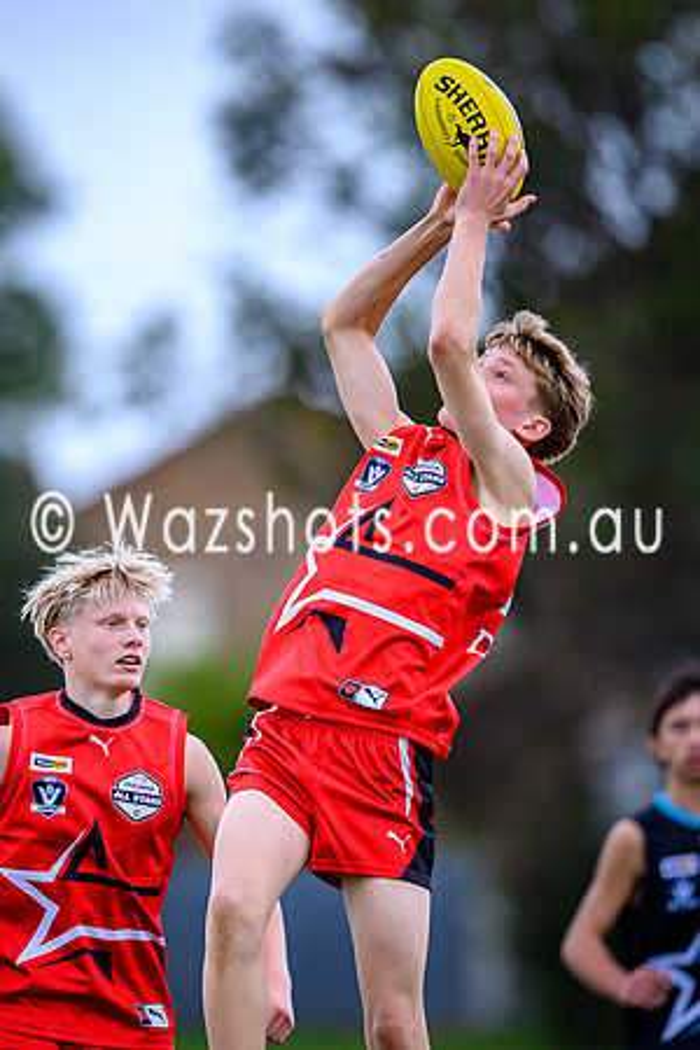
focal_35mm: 808
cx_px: 187
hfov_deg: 1.7
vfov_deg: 2.6
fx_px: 23568
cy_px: 494
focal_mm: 500
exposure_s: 1/1250
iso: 720
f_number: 4
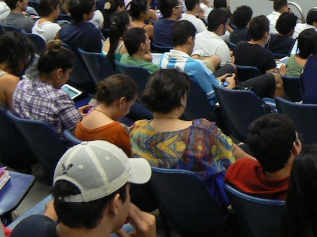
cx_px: 271
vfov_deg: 20.3
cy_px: 66
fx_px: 659
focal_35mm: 72
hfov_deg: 26.3
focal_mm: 6
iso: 200
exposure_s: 1/13
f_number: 2.8
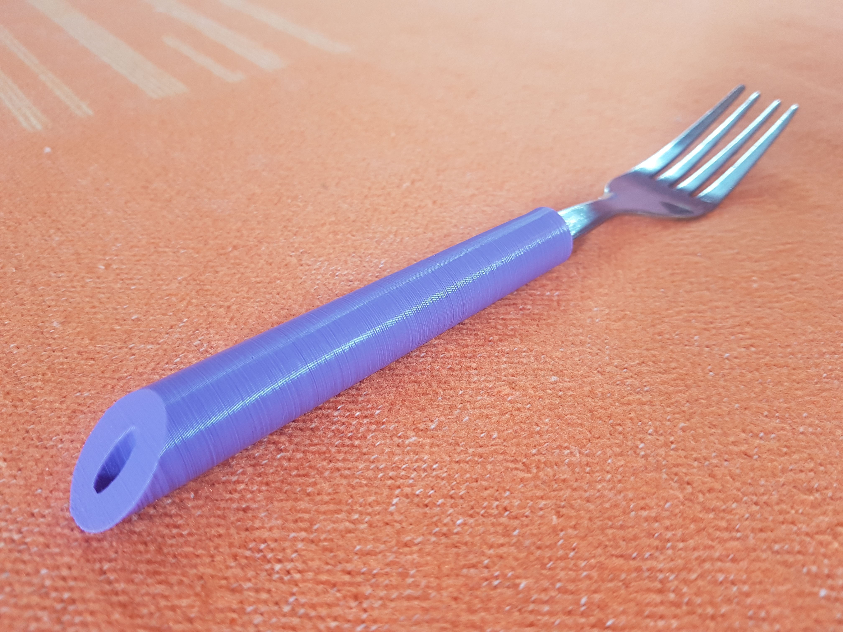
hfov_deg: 67.3
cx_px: 422
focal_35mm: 26
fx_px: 633
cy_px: 316
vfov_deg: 53.1
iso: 125
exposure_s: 1/50
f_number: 1.7
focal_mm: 4.2
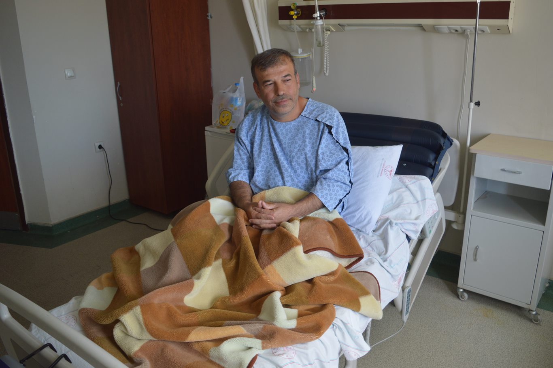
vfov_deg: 43.6
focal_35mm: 30
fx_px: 461
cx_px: 276
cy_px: 184
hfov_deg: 61.9
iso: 400
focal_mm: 20
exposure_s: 1/60
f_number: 4
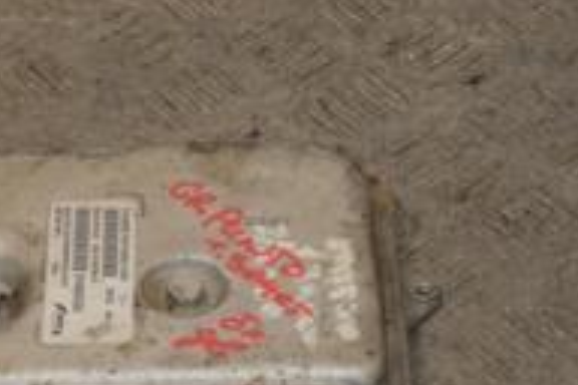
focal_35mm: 150
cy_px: 283
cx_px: 108
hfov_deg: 13.6
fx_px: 2408
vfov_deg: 9.1
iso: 800
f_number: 7.1
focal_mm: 32
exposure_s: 1/200
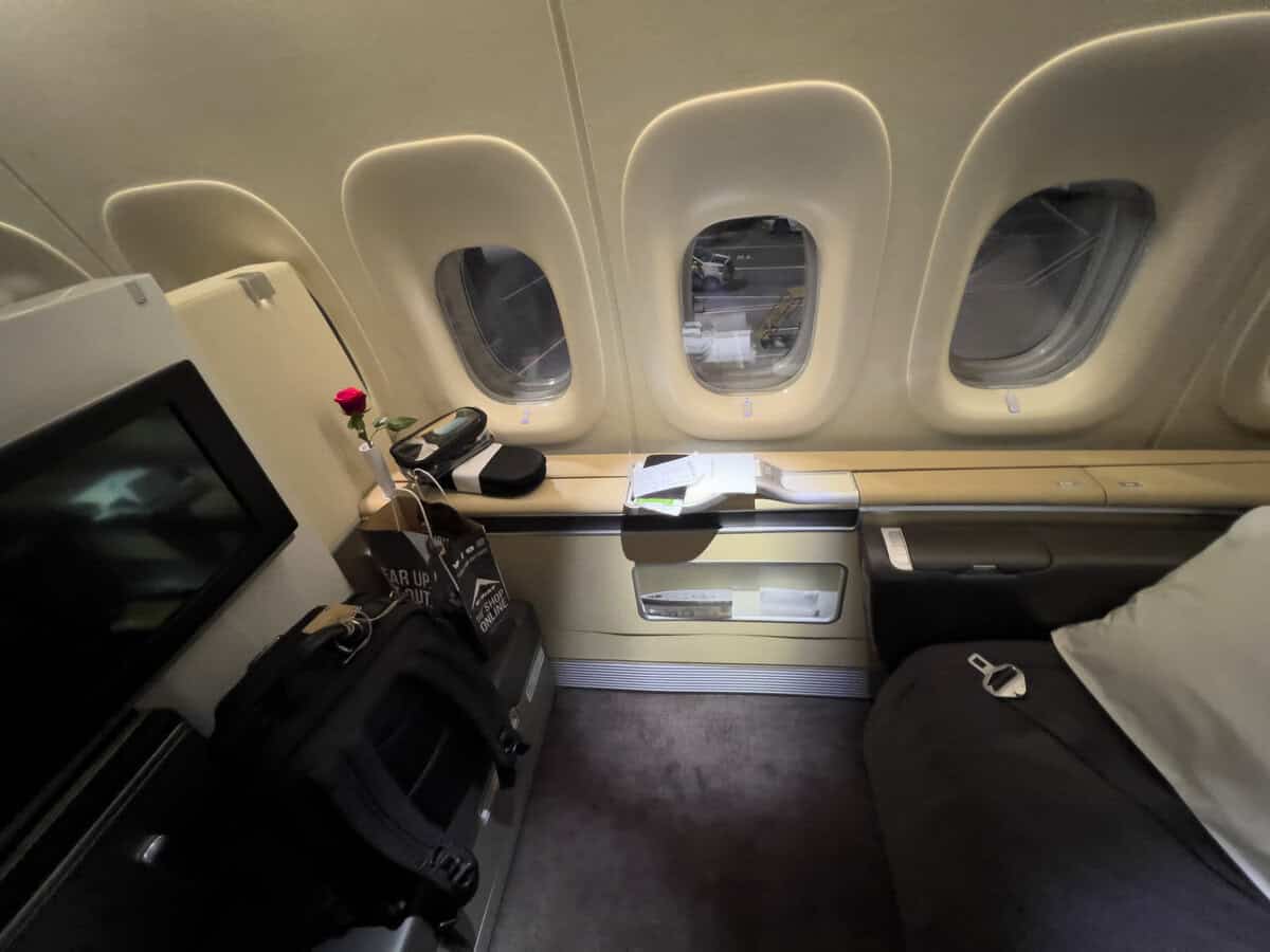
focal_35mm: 13
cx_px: 635
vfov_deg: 89.9
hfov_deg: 106.2
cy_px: 476
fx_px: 477
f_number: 1.8
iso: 500
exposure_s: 1/40
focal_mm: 1.6
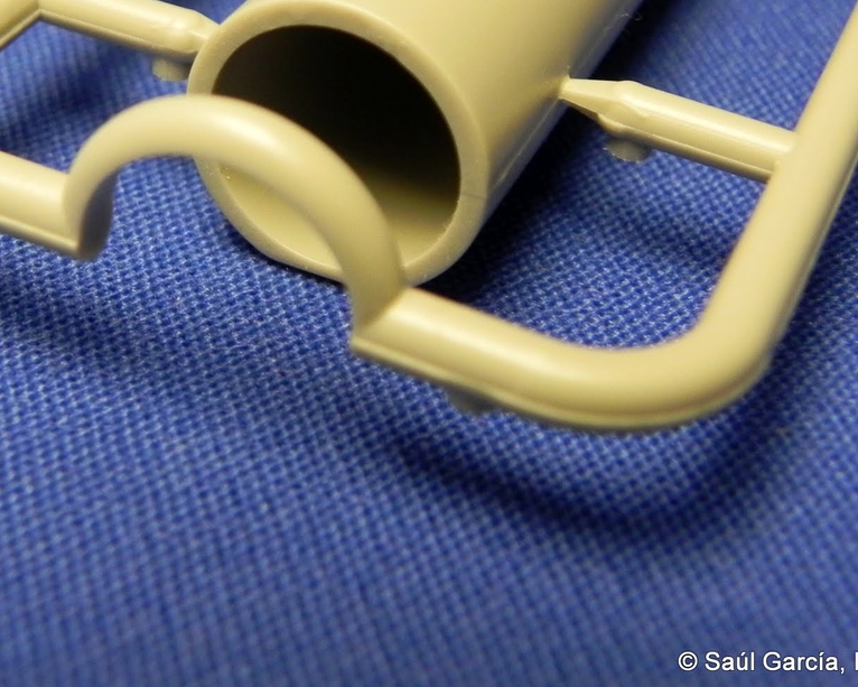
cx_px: 181
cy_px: 166
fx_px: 1905
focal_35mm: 75
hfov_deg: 25.0
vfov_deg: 20.3
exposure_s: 1/28.2
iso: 400
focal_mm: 8.2
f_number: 3.2
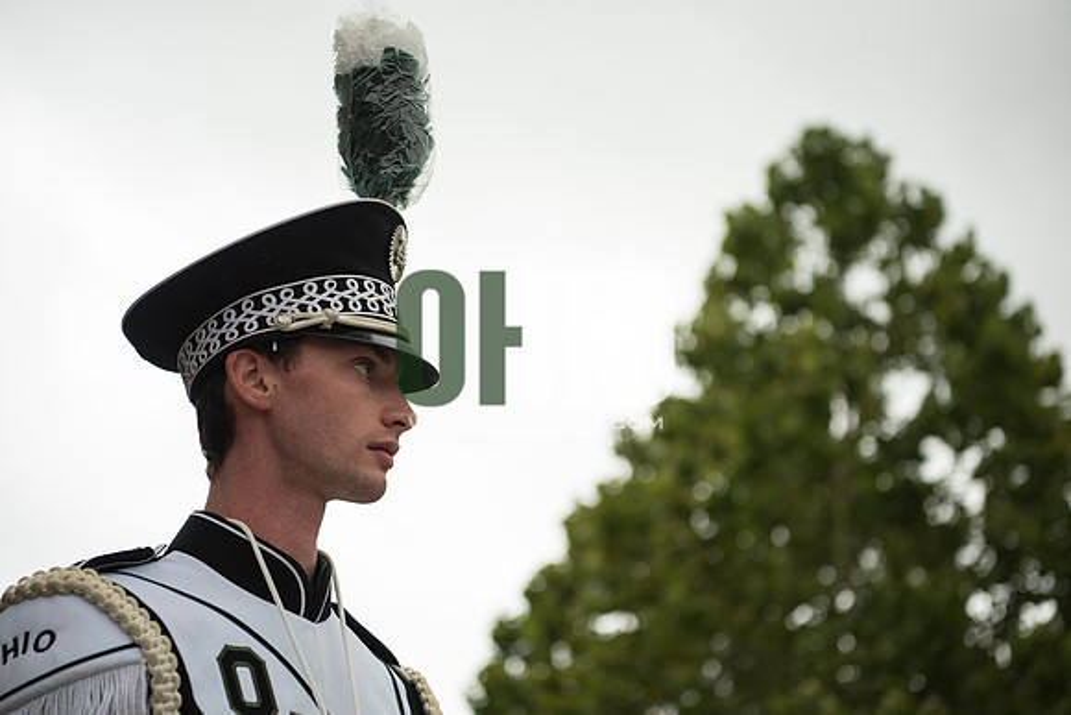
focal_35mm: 70
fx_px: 2083
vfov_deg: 19.5
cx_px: 536
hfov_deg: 28.8
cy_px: 358
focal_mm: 70
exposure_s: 1/800
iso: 1600
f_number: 3.5
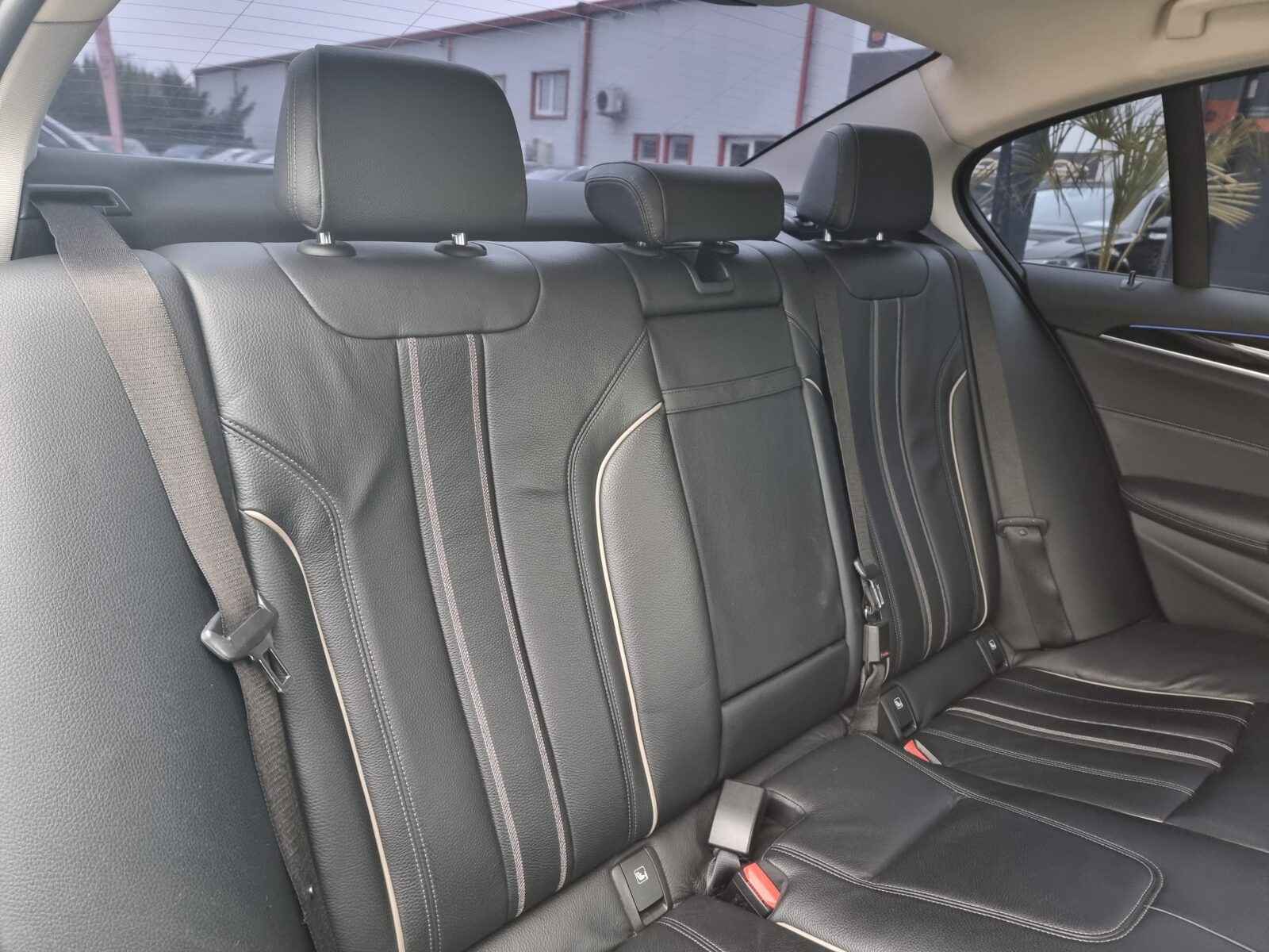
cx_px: 634
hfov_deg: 71.6
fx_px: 880
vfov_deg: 56.8
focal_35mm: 24
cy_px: 476
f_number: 1.8
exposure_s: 1/40
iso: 500
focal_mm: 6.7
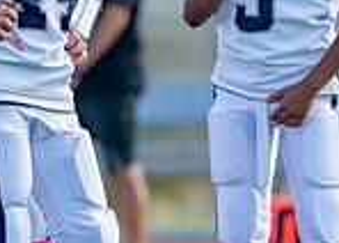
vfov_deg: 1.1
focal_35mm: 1314
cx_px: -41
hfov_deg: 1.5
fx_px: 12663
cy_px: 28
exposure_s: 1/1250
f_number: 5.6
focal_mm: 321
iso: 500
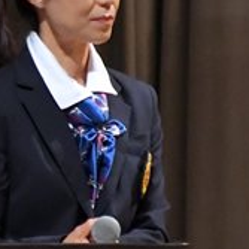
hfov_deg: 1.0
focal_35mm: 1773
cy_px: 119
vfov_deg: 1.0
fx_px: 14429
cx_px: -84
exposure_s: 1/400
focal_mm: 300
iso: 9000
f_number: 5.6
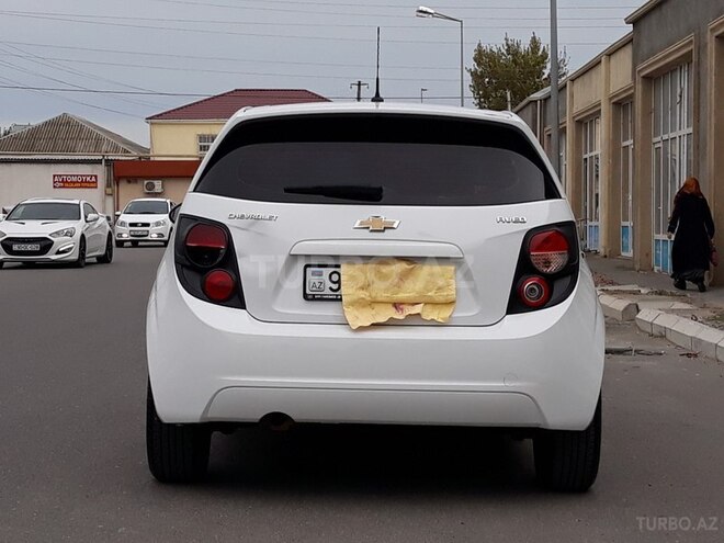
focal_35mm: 27
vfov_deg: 51.4
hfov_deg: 65.3
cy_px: 272
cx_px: 362
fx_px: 565
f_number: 1.7
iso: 40
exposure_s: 1/729
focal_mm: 3.71
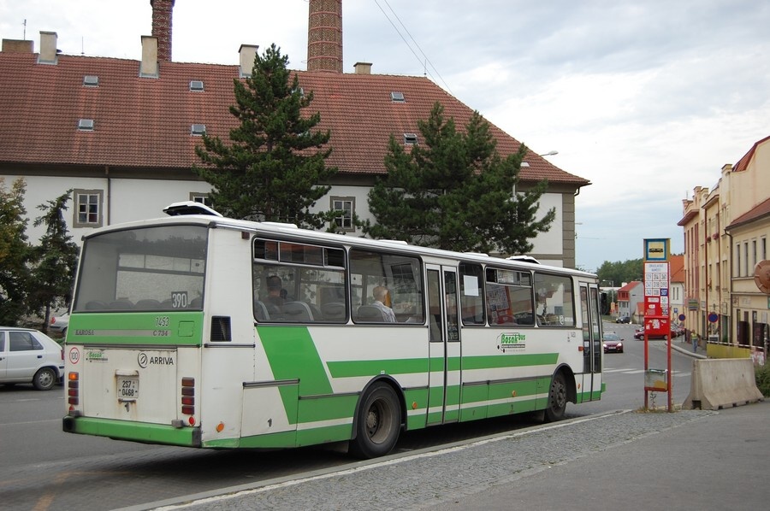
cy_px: 256
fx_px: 897
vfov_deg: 31.8
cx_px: 385
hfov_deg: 46.4
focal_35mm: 42
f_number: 4.2
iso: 220
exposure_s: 1/1000
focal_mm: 28
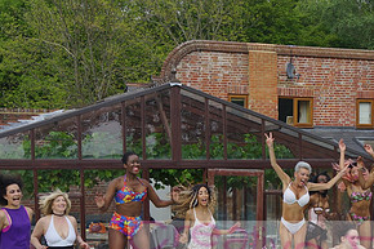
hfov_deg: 27.6
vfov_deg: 18.4
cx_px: 291
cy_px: 248
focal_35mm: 72
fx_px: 748
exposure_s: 1/500
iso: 125
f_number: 6.3
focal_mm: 24
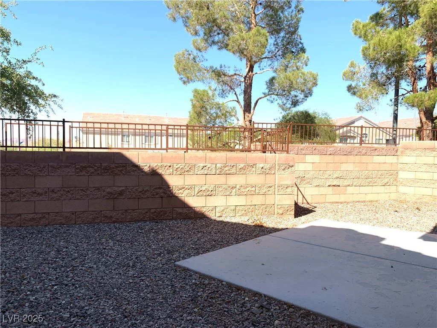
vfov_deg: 53.1
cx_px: 218
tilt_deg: -4.5
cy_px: 164
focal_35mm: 26
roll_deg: -0.9
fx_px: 328
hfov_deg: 67.3
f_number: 1.8
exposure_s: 1/1282
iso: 25
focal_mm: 4.25
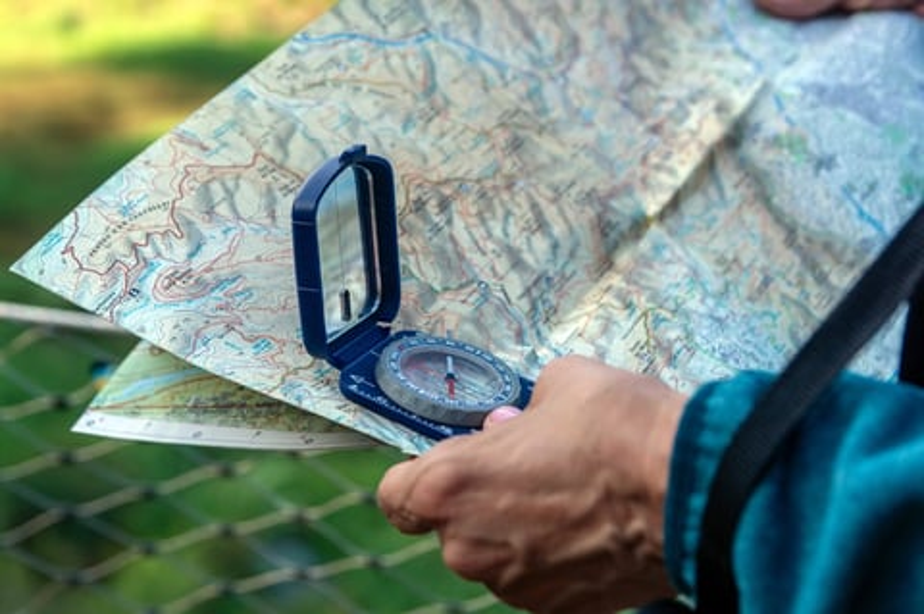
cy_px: 307
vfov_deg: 19.7
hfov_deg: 29.3
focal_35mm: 69
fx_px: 1769
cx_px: 462
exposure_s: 1/640
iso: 400
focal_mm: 46
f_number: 4
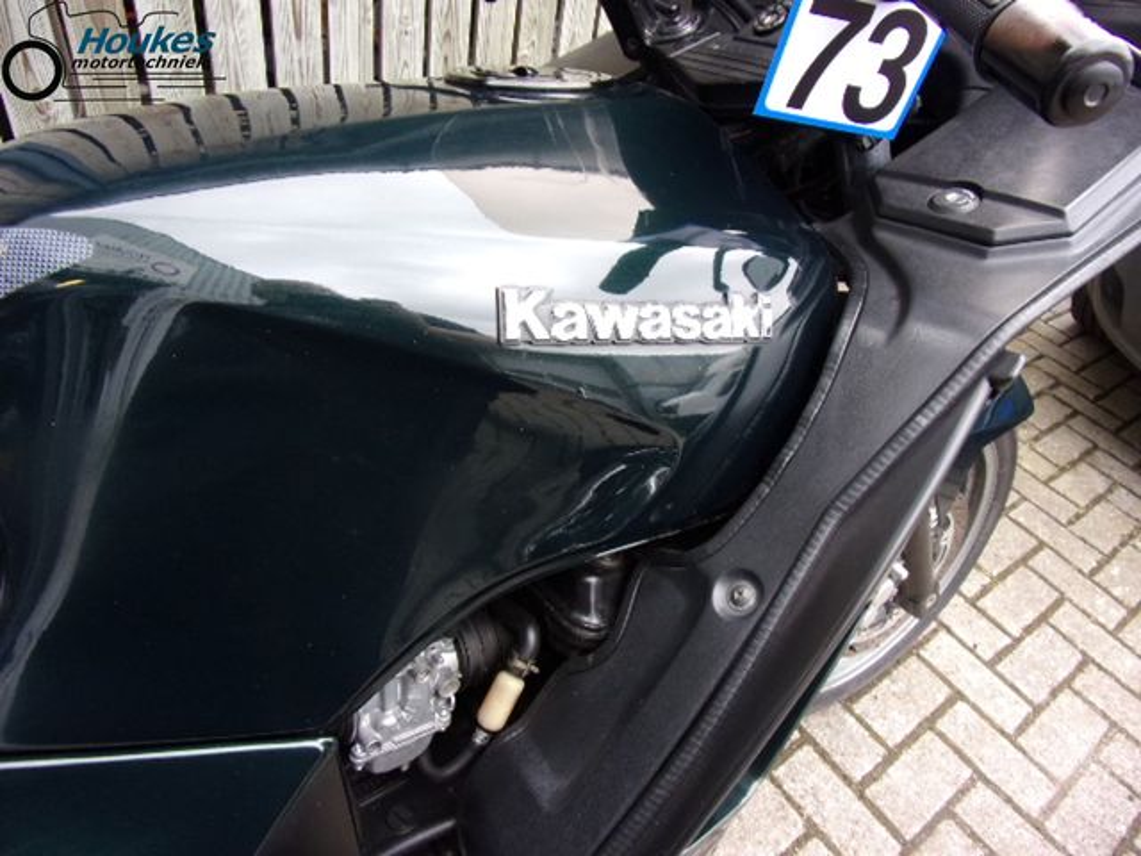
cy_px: 428
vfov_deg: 56.8
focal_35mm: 24
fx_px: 791
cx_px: 570
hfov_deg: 71.6
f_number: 3.3
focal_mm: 4.3
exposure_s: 1/34
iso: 112
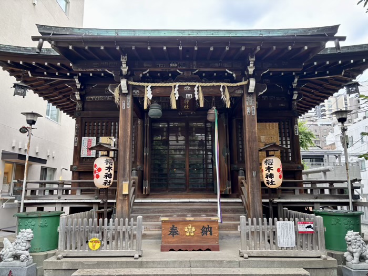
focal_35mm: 26
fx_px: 276
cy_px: 138
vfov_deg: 53.1
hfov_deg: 67.3
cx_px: 184
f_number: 1.6
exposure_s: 1/140
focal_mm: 5.96
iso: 64
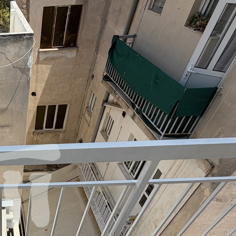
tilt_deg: -43.2
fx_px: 255
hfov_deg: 41.7
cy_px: 187
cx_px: -10
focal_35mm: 33
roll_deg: +4.1
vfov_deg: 47.2
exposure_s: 1/853
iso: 20
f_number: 2.2
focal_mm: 2.22
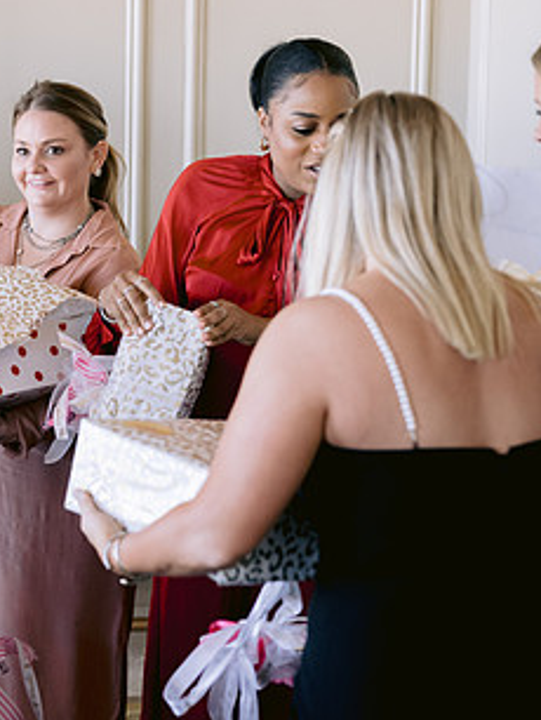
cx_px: -108
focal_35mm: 91
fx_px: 1894
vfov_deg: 21.5
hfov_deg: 15.7
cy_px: 331
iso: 800
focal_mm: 50
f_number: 3.2
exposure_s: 1/200
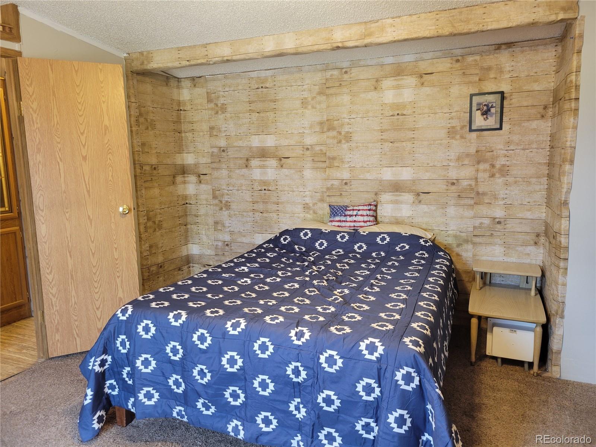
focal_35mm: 26
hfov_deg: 67.3
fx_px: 448
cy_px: 224
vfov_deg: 53.1
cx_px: 298
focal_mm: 5.4
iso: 160
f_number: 1.8
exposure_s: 1/40
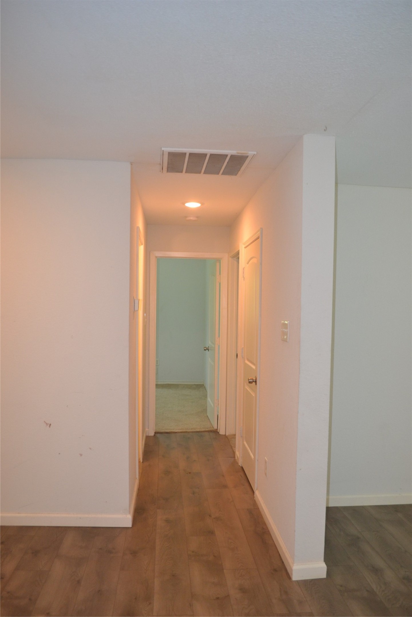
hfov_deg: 47.9
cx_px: 206
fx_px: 463
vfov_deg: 67.4
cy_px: 308
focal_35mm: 27
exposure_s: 1/60
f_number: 3.5
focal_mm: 18
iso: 720
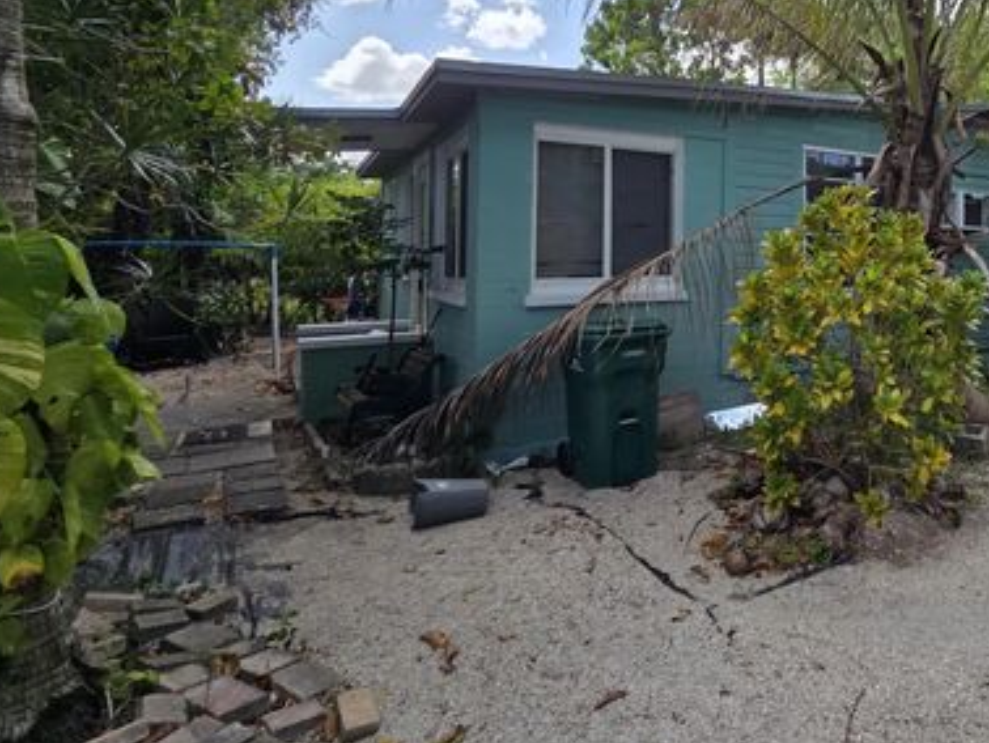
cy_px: 228
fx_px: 629
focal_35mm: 22
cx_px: 798
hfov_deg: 68.6
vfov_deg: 59.2
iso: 50
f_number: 2.2
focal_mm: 2.2
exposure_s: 1/1235
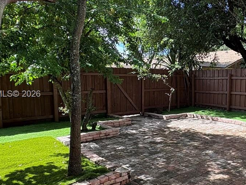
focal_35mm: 33
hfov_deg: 49.8
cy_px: 94
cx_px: 218
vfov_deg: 42.9
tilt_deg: -3.1
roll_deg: +0.3
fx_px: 234
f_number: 2.2
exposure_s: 1/328
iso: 64
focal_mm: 2.22
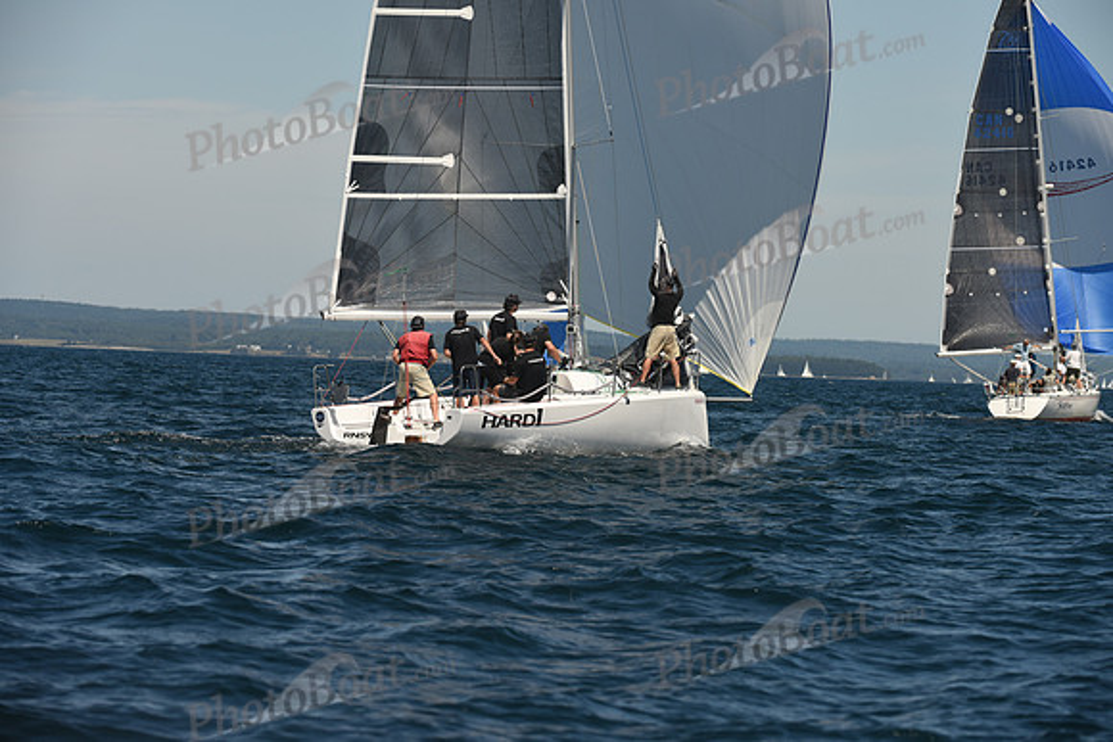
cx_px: 556
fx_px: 6494
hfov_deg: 9.8
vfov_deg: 6.5
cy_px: 371
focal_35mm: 210
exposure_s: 1/1000
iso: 250
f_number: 7.1
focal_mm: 210
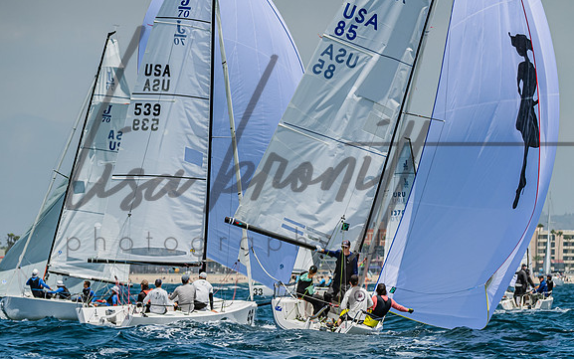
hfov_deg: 6.2
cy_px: 291
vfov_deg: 3.9
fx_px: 5320
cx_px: 469
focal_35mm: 340
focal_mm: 180
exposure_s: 1/2500
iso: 400
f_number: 6.3
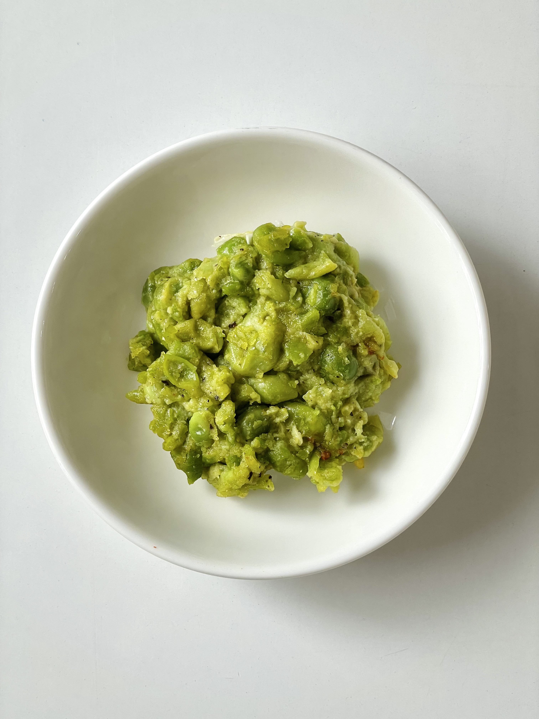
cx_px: 270
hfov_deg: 28.0
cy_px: 360
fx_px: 1080
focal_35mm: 52
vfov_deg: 36.8
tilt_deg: -81.9
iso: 50
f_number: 2
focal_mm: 6
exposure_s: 1/99
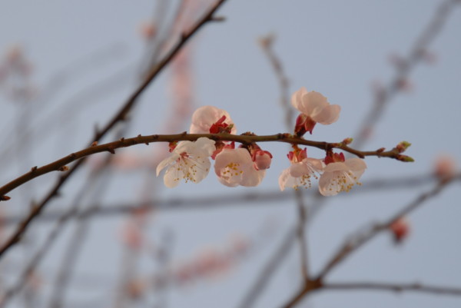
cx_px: 230
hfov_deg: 19.4
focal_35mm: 105
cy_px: 154
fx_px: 1346
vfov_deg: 13.1
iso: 100
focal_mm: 70
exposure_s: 1/320
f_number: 4.5
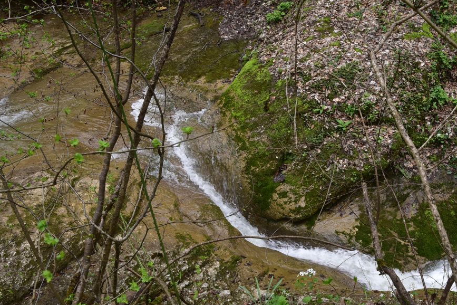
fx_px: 952
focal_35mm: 75
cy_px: 192
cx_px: 283
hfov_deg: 26.9
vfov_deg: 18.2
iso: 500
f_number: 11
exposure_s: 1/125
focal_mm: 50
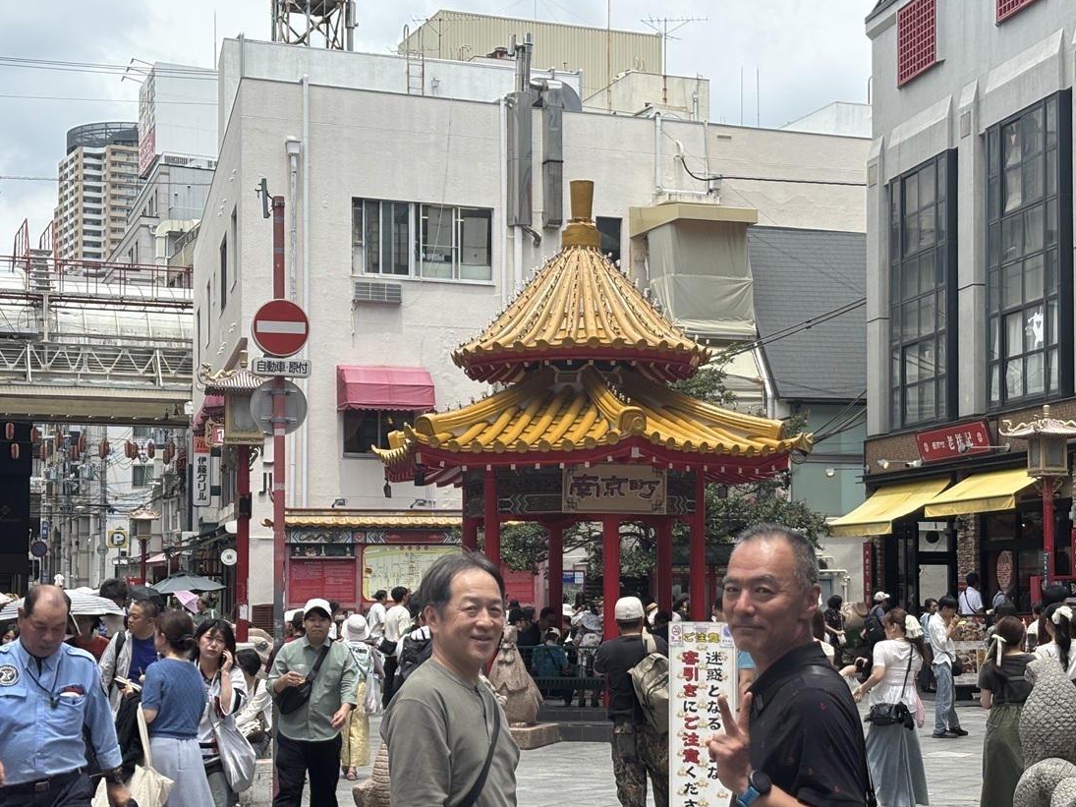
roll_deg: -0.2
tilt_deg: +4.4
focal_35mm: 67
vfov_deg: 21.9
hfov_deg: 29.0
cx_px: 588
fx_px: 2082
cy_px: 485
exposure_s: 1/1616
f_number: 1.6
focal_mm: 5.96
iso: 32
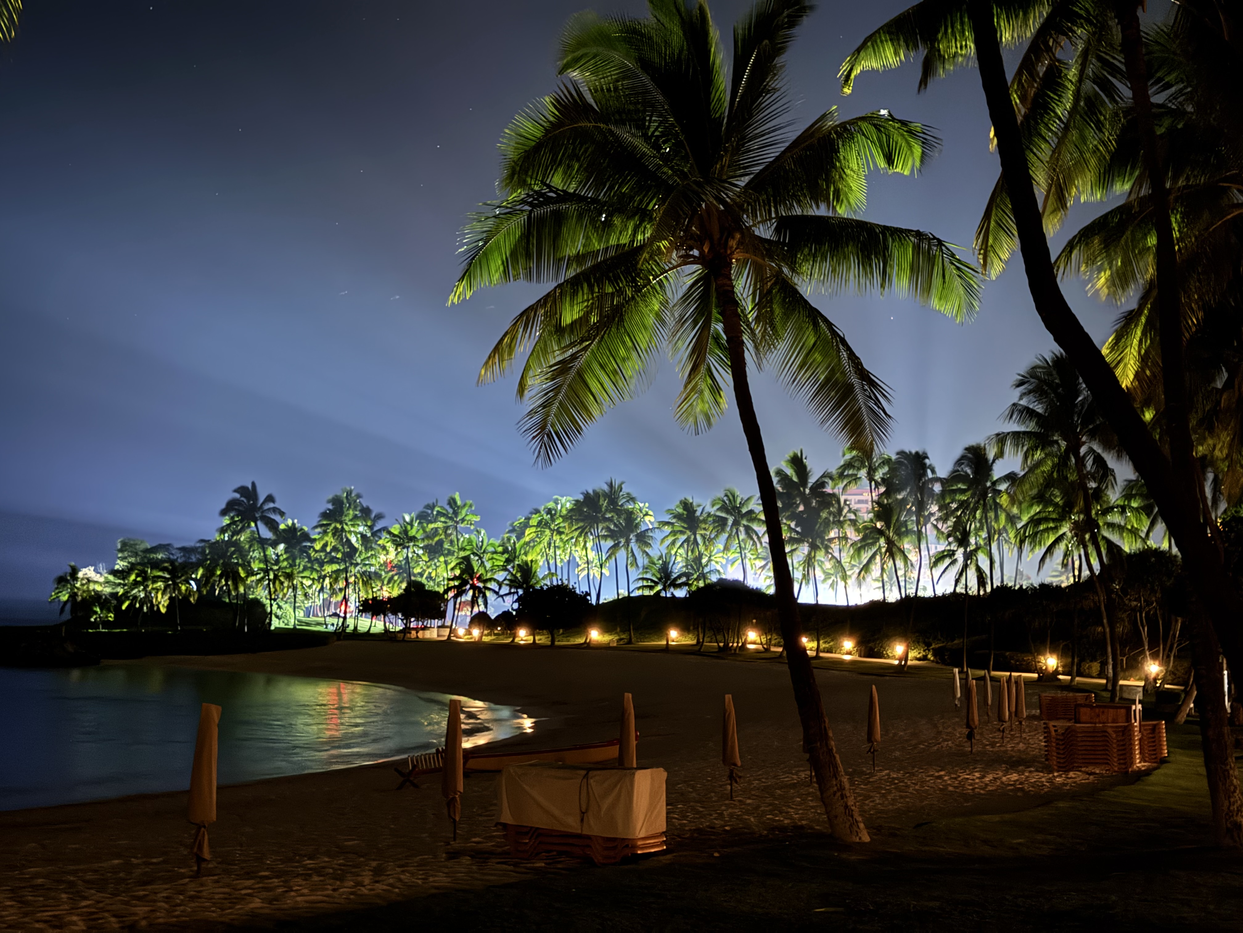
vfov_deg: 30.3
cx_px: 622
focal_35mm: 48
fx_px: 1724
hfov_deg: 39.7
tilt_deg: +5.3
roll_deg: -2.4
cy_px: 466
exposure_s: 1/2
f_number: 1.78
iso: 1000
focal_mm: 6.76
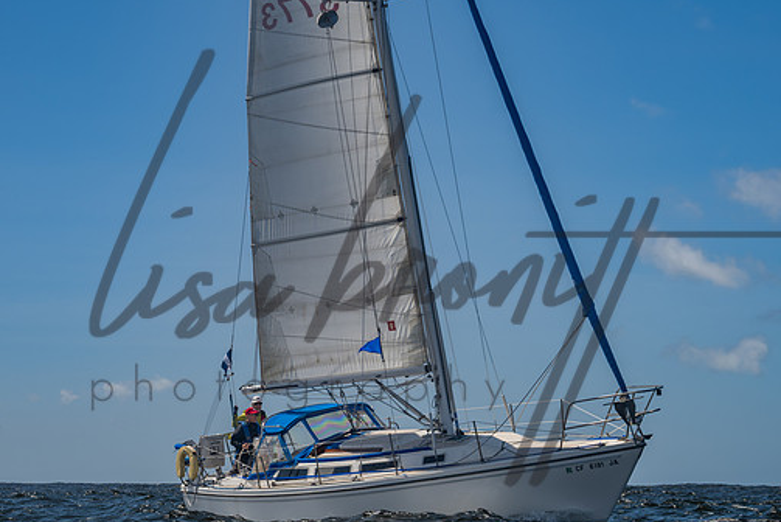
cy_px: 340
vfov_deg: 14.3
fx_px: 2084
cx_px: 371
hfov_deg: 21.2
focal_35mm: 96
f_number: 6.3
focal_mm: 66
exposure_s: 1/250
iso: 100
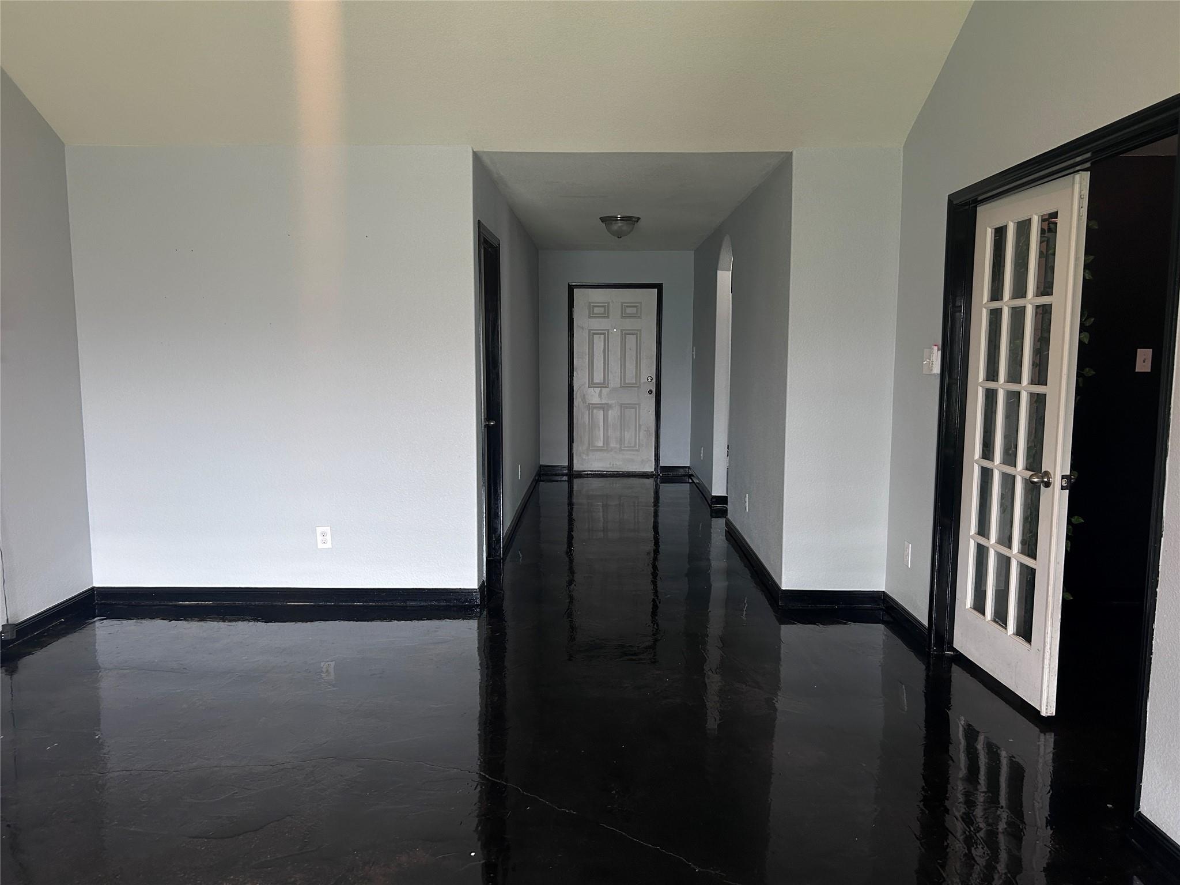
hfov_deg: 67.3
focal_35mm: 26
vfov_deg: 53.1
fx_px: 886
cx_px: 590
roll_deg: -0.5
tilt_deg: -6.8
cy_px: 442
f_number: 1.5
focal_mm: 5.7
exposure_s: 1/120
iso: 100
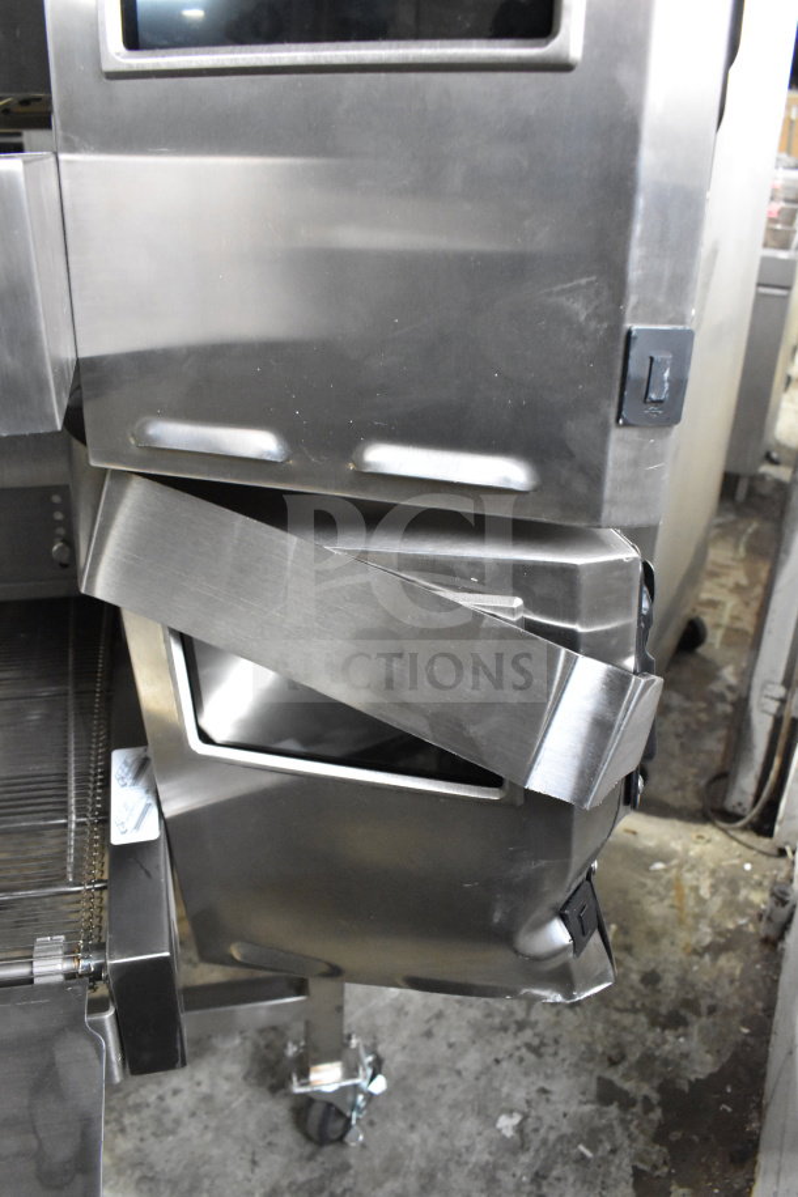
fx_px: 898
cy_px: 598
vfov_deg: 67.4
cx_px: 399
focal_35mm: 27
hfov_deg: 47.9
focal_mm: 18
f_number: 7.1
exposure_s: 1/200
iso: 6400
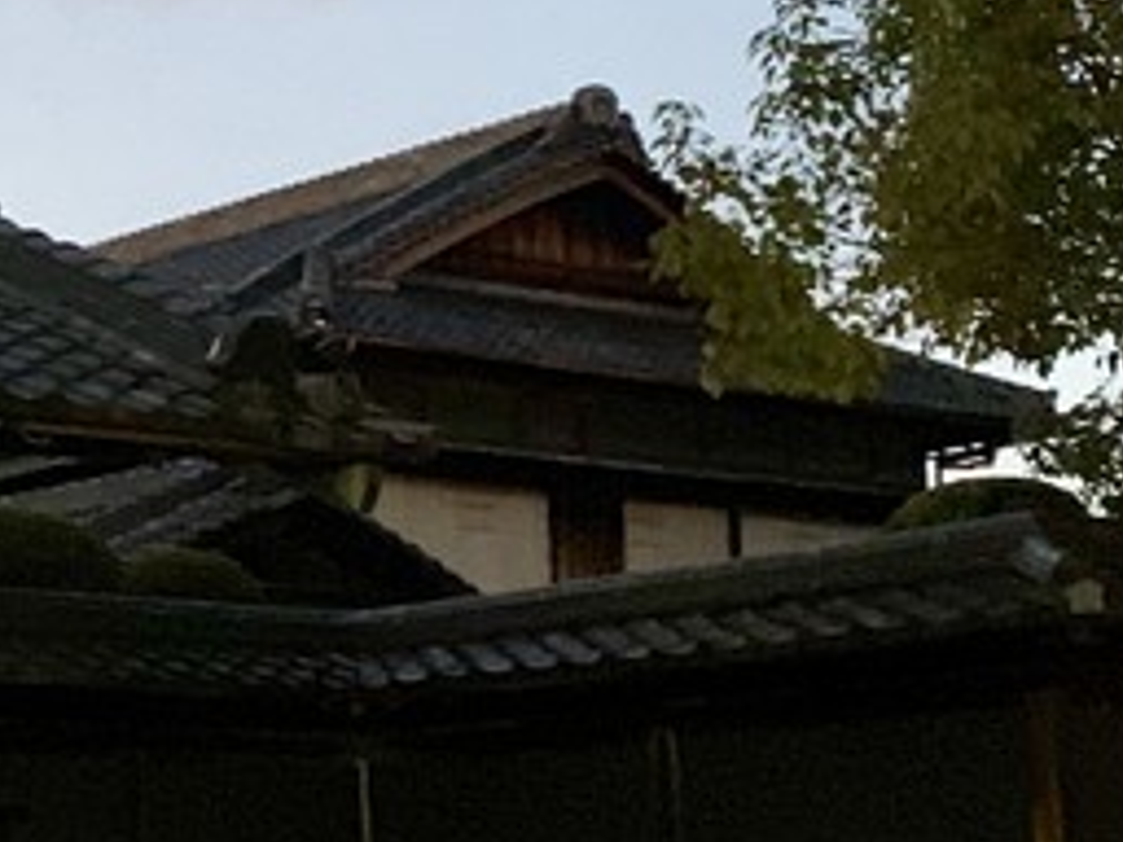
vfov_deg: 14.2
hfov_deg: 18.0
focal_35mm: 104
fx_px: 3374
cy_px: 579
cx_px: -215
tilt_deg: +9.1
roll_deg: +2.0
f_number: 1.8
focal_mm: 4.25
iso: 800
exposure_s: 1/15
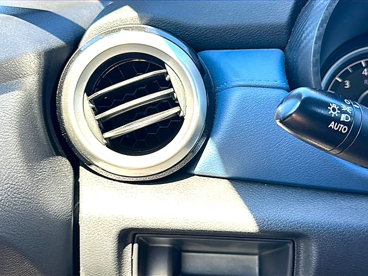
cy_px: 138
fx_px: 425
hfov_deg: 46.8
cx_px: 184
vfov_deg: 36.0
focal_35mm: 40
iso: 64
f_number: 1.78
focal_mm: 6.86
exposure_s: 1/163
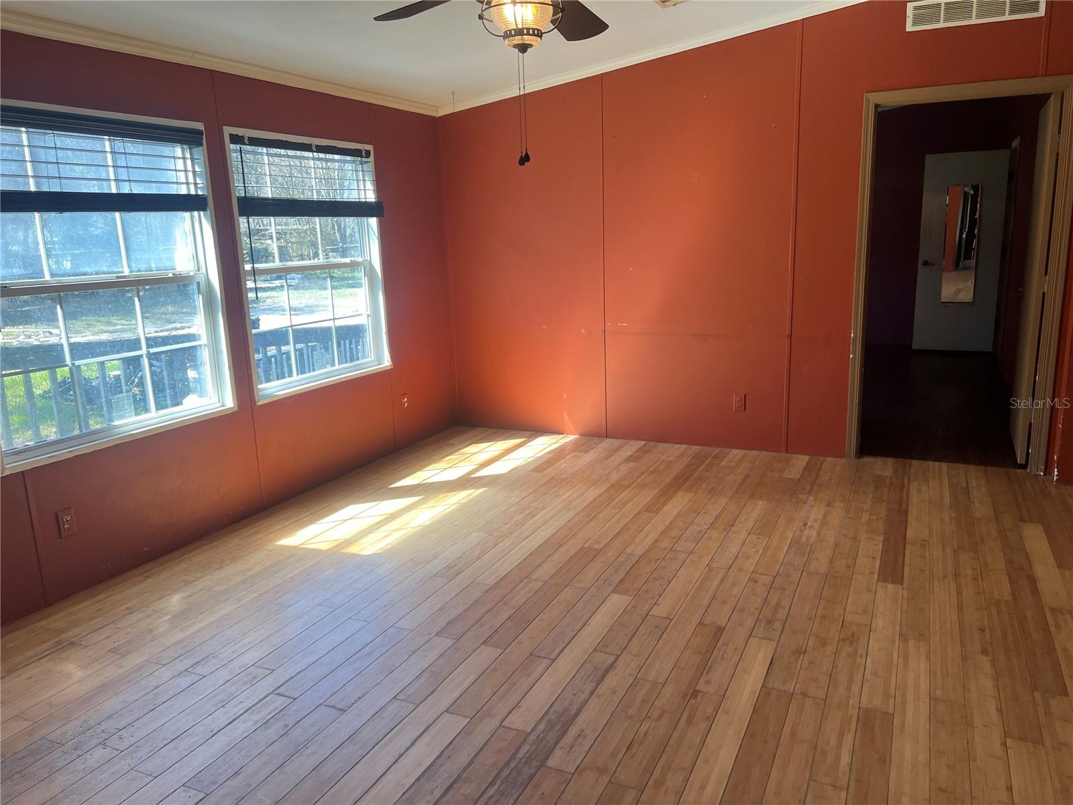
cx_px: 536
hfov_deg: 67.3
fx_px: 806
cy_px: 402
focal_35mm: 26
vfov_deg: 53.1
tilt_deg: -13.1
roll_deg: +2.9
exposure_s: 1/120
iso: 40
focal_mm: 5.7
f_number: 1.5
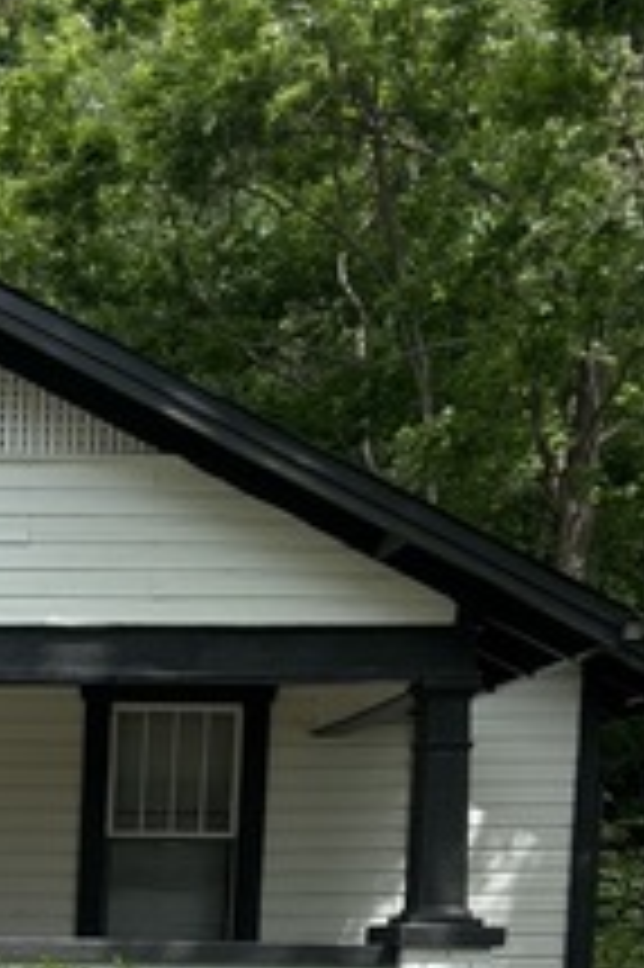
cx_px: -342
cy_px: 1294
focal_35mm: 84
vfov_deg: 21.6
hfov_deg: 15.0
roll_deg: -0.5
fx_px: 2257
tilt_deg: -8.0
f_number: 1.6
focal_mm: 5.96
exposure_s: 1/2193
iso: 50
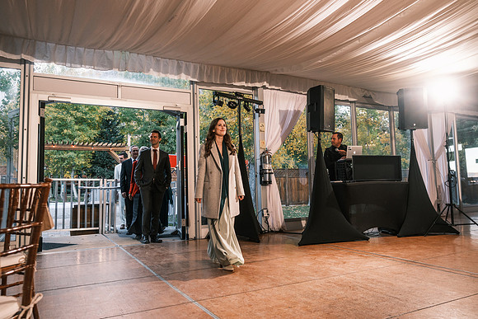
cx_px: 239
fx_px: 359
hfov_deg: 67.4
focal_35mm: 27
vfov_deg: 48.0
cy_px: 160
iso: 400
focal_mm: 18
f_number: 2.8
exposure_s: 1/250
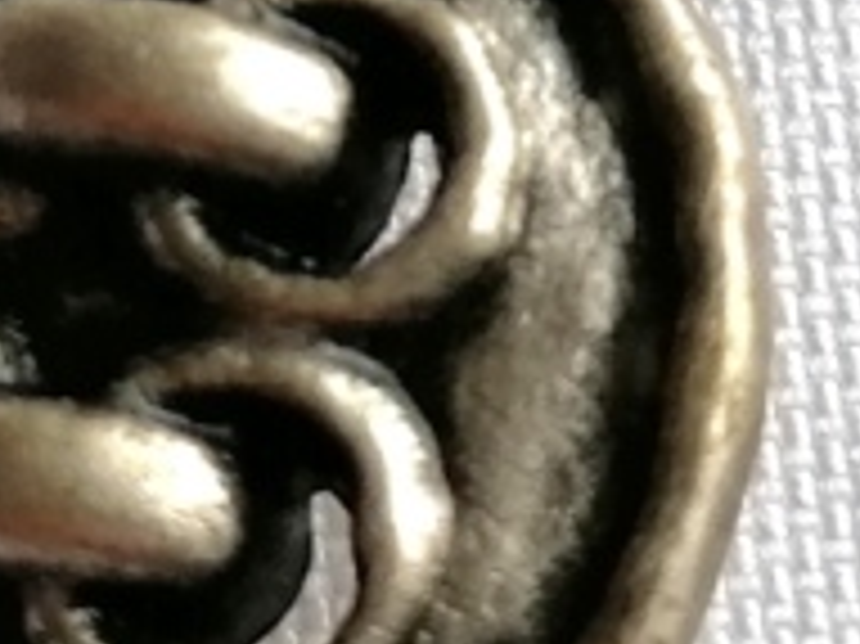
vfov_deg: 10.1
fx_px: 3600
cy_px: 5
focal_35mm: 145
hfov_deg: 13.3
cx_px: 995
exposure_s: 1/60
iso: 80
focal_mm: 4.75
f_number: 1.8
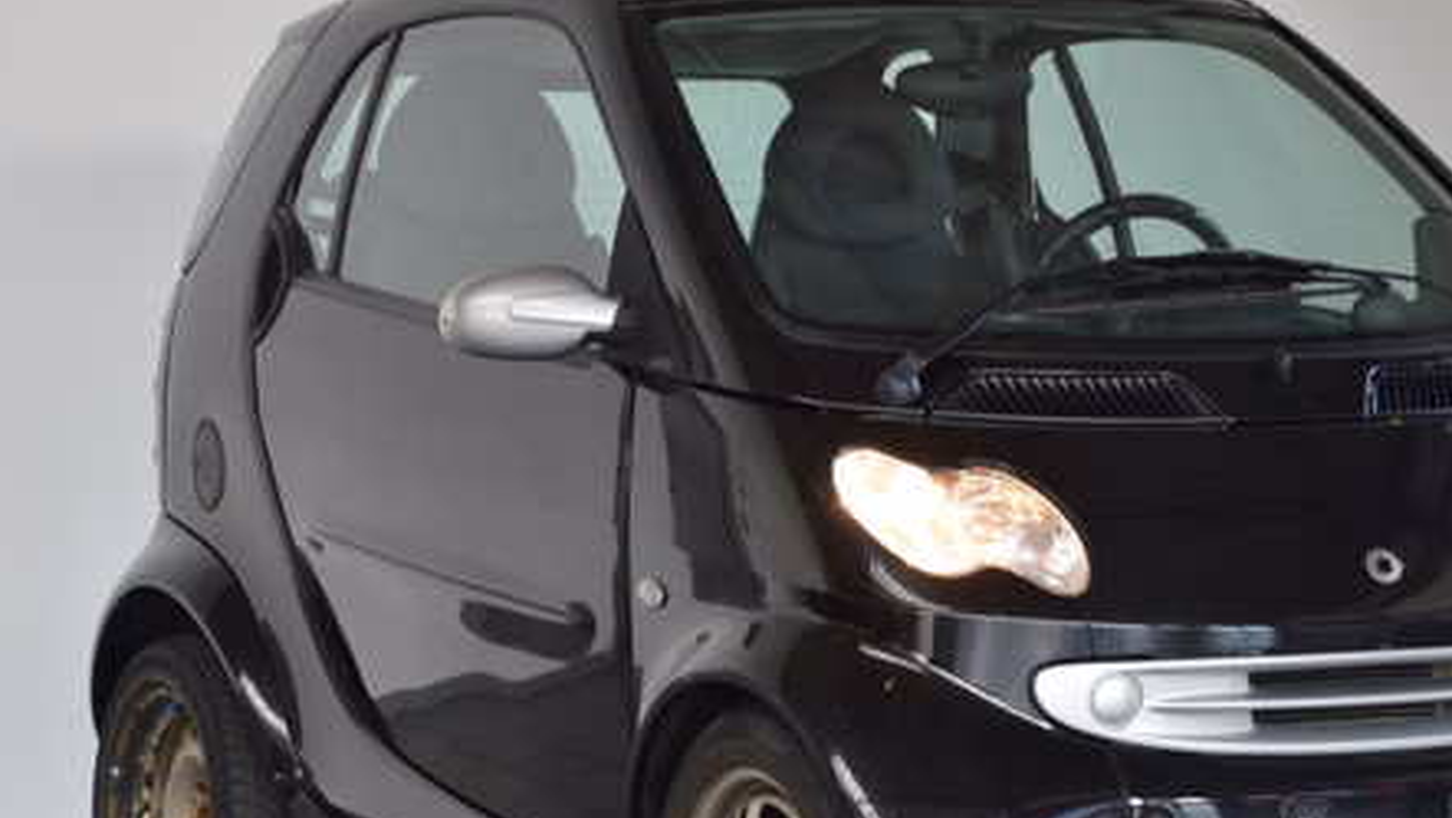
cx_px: 880
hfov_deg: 15.2
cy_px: 614
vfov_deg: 8.6
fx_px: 5431
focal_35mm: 141
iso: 400
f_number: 5.3
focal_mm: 62
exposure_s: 1/100
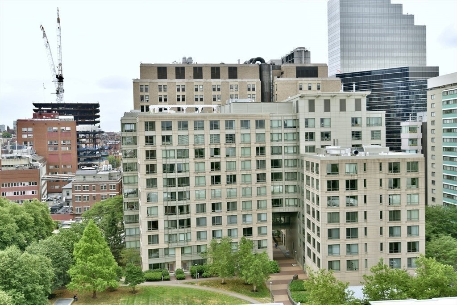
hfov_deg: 54.4
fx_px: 444
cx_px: 228
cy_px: 152
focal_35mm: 35
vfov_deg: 37.9
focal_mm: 35
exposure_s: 1/125
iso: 100
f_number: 5.6
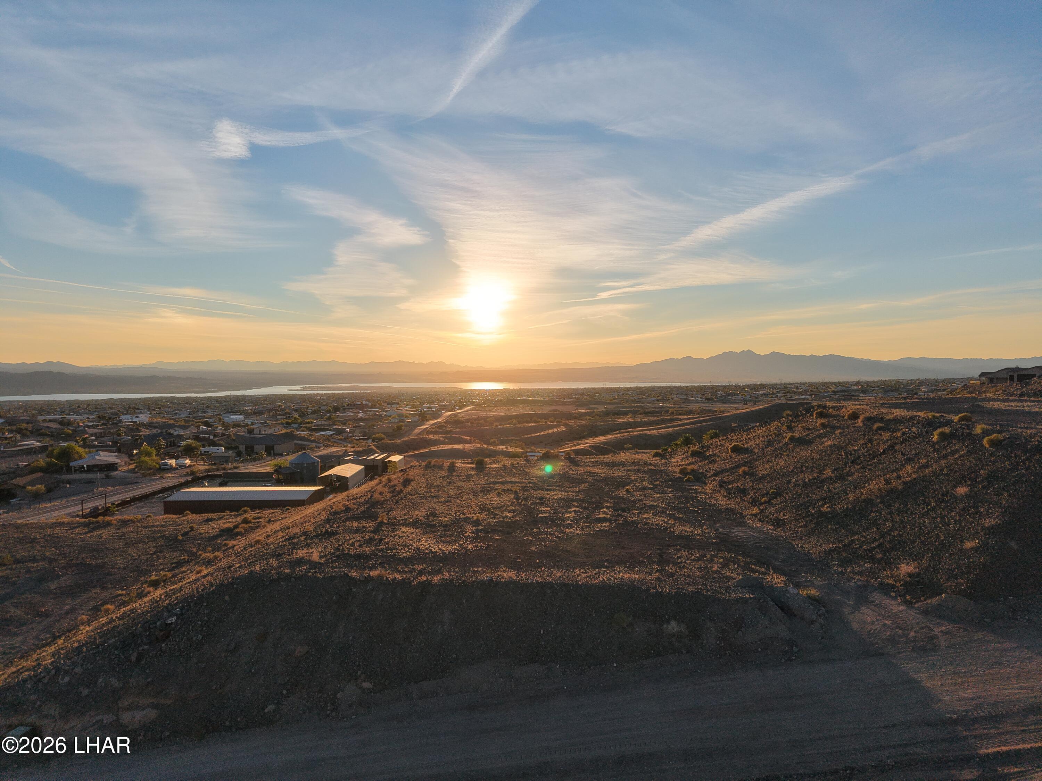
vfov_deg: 56.8
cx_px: 521
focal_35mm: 24
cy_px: 390
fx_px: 722
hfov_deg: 71.6
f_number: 1.8
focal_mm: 8.67
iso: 450
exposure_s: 1/8000
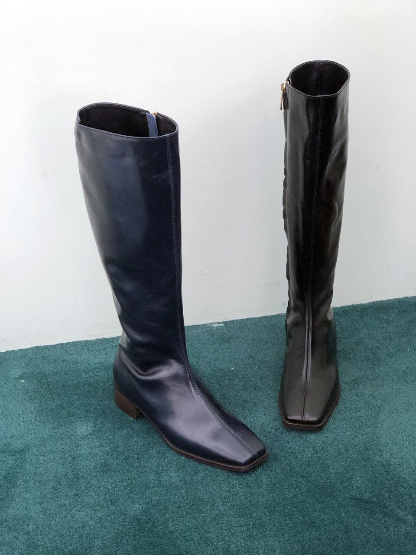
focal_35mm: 57
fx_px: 913
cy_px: 278
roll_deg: +2.5
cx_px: 208
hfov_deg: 25.7
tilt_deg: -27.1
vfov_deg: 33.8
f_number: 2.8
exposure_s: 1/30
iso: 32
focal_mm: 6.6
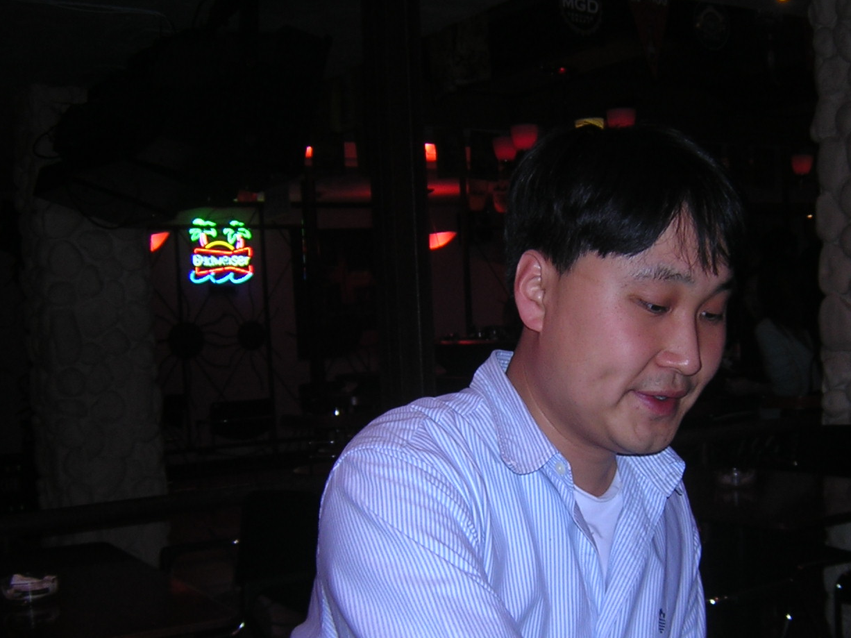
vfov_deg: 30.7
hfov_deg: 40.1
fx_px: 1155
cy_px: 399
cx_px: 550
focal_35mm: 47
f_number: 2.6
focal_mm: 4.7
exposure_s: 1/60.1
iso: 100
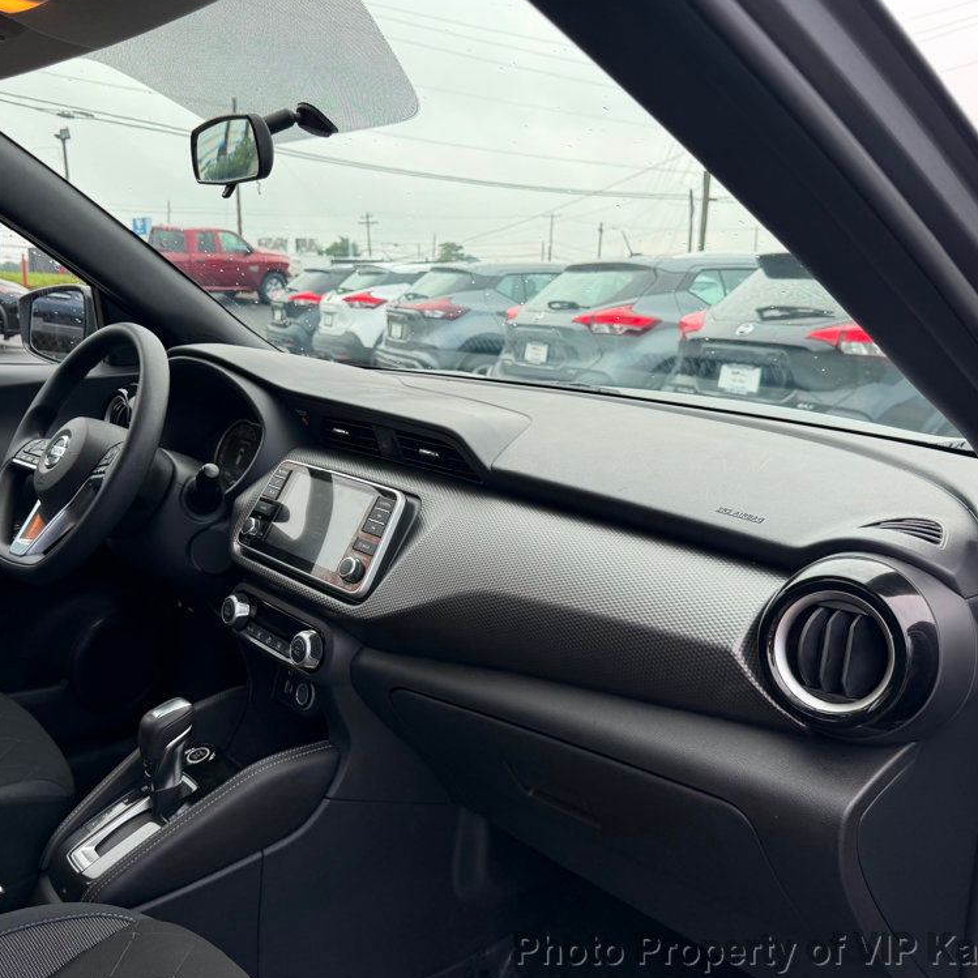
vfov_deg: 55.6
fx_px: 927
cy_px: 492
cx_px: 414
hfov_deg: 55.4
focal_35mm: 29
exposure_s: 1/728
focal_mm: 6.76
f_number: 1.78
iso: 100
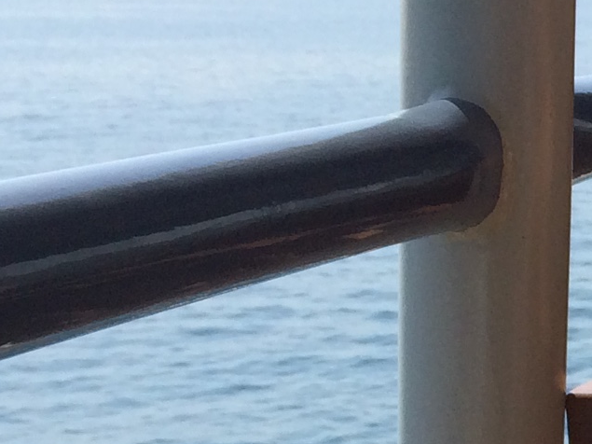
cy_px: 952
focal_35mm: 149
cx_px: 1207
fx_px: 2548
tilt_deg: -20.7
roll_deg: -2.2
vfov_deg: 9.2
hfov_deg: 11.8
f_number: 2.2
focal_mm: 4.15
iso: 32
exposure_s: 1/2415
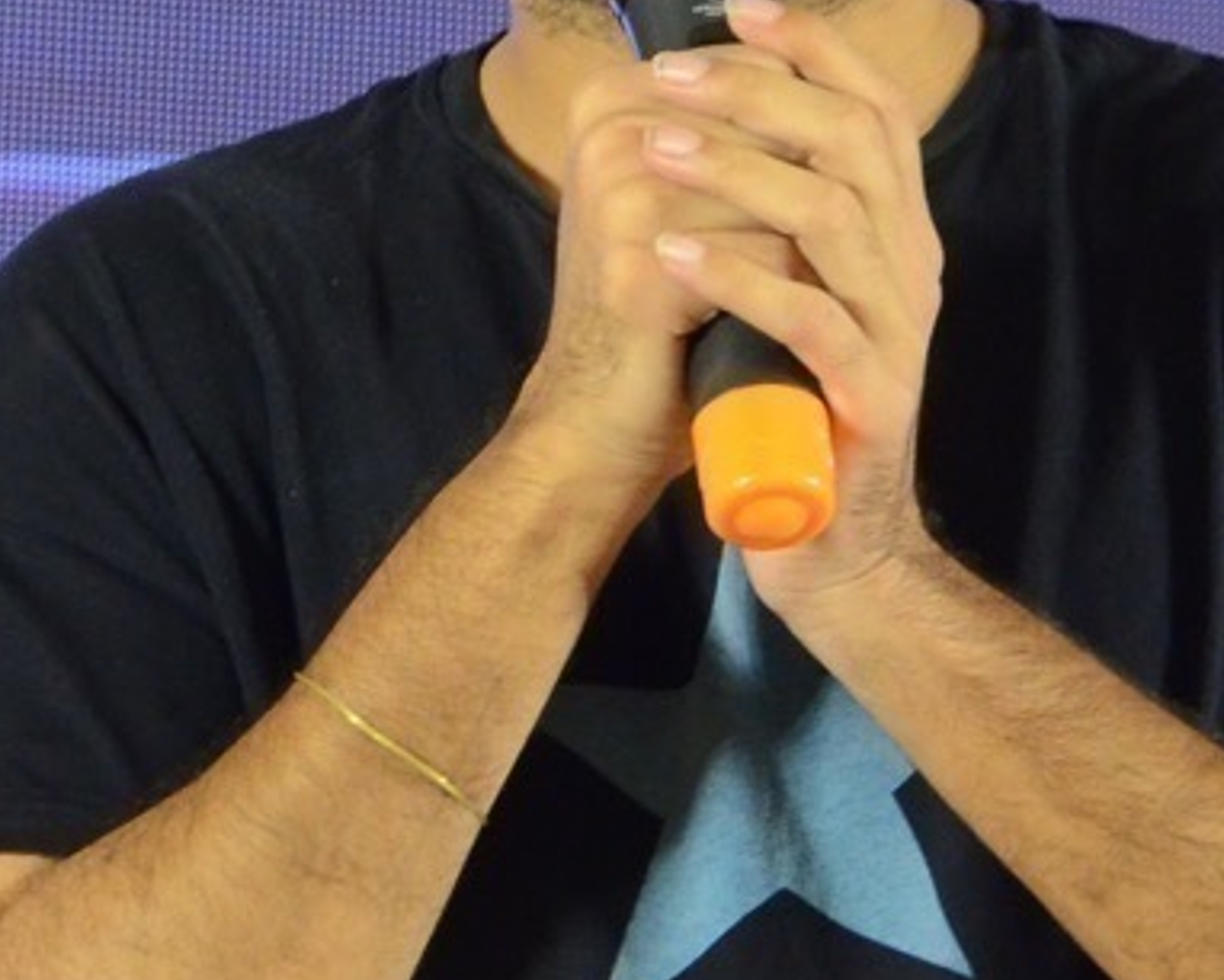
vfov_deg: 3.3
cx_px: 538
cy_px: 245
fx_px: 16962
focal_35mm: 468
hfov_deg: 4.1
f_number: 5.6
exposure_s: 1/80
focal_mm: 98
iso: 2000
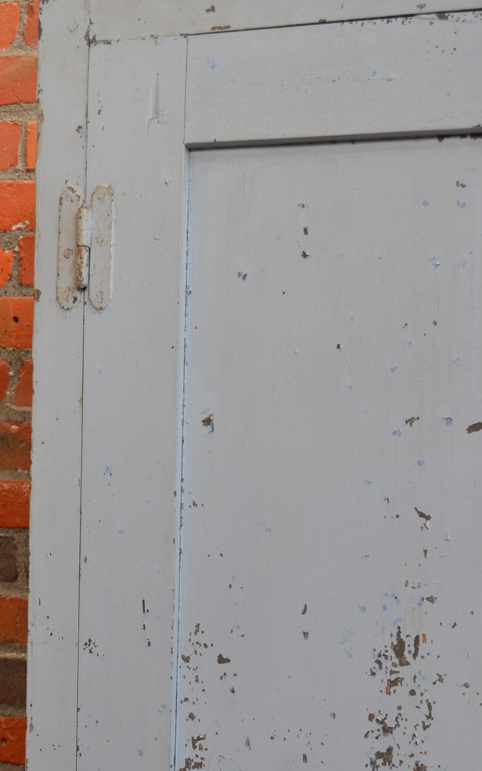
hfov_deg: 16.5
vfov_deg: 25.9
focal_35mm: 79
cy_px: 563
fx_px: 1660
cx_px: 255
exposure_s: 1/125
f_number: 5.6
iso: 320
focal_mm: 32
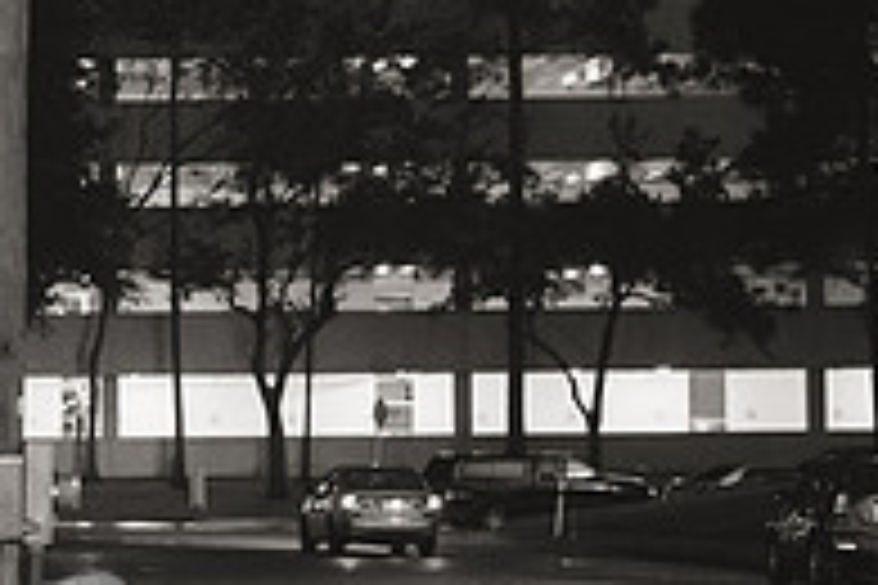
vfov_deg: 6.6
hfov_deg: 9.8
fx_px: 5072
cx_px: -135
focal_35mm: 208
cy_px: 320
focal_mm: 70
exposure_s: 1/80
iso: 4000
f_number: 2.8
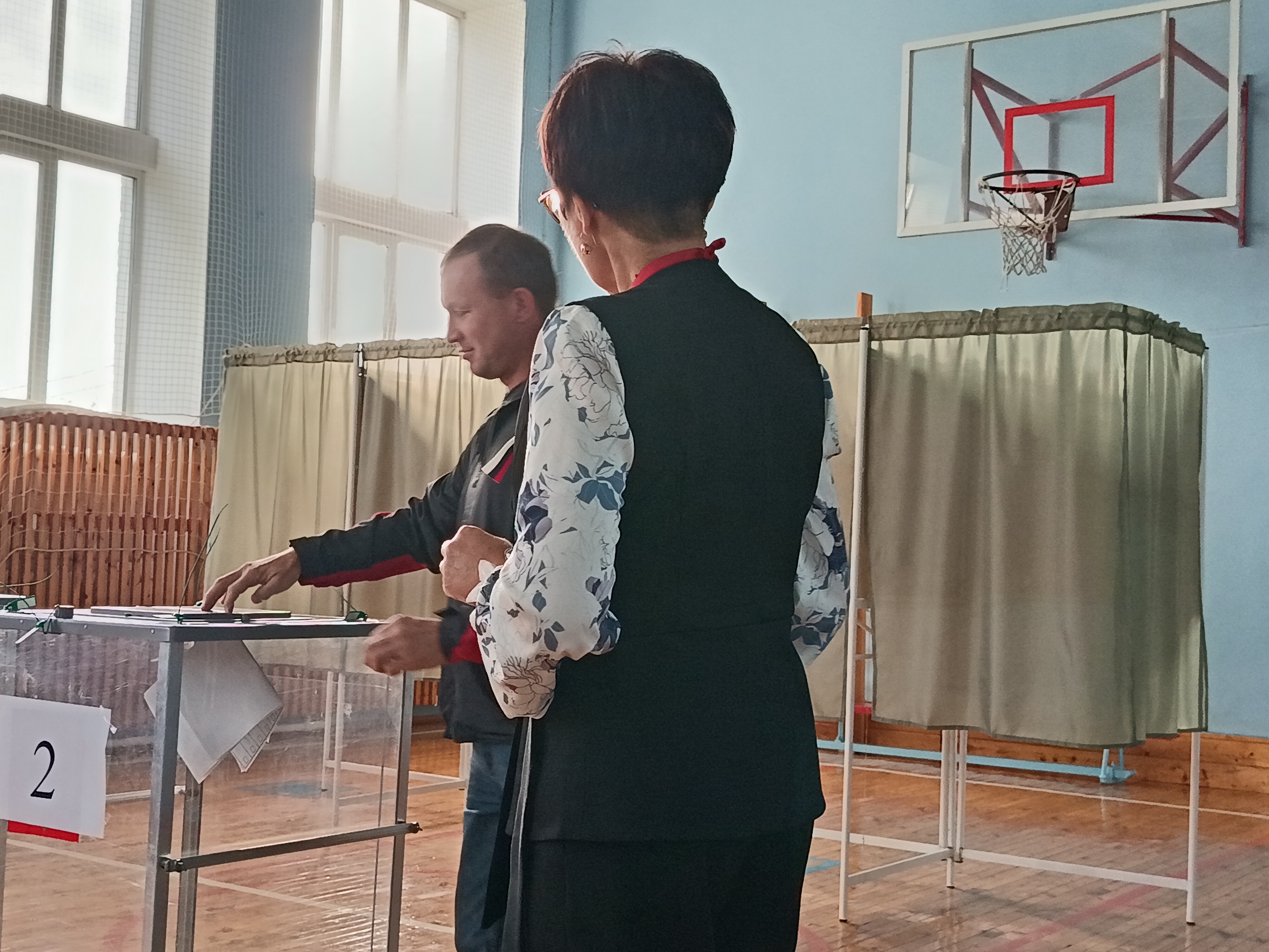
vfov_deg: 30.3
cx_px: 634
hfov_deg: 39.7
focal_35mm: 48
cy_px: 476
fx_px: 1760
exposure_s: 1/50
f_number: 1.75
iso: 524
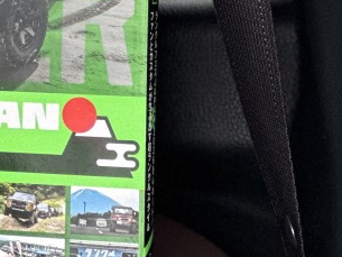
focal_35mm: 323
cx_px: -211
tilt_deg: -3.8
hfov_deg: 6.0
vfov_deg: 4.6
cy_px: -118
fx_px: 3192
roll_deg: +0.3
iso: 100
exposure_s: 1/121
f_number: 2.8
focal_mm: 9
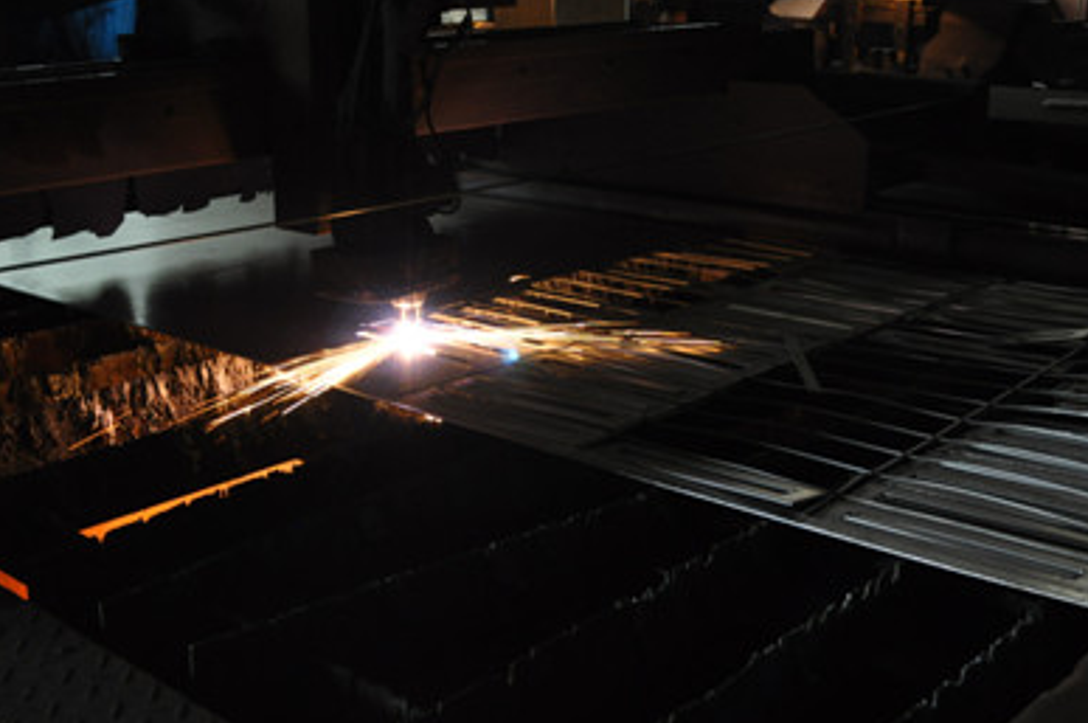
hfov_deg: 40.4
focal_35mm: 49
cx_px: 455
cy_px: 324
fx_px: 1472
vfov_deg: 27.6
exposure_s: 1/30
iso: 1000
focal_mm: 21
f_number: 3.8
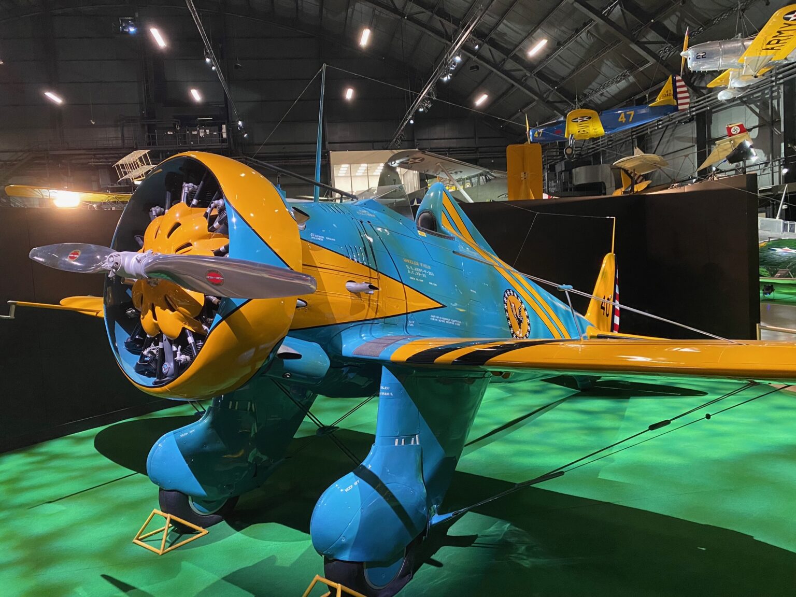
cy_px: 298
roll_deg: +3.4
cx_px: 398
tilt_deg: -6.7
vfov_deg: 53.1
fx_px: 598
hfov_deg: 67.3
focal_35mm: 26
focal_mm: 4.25
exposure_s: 1/40
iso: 640
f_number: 1.8
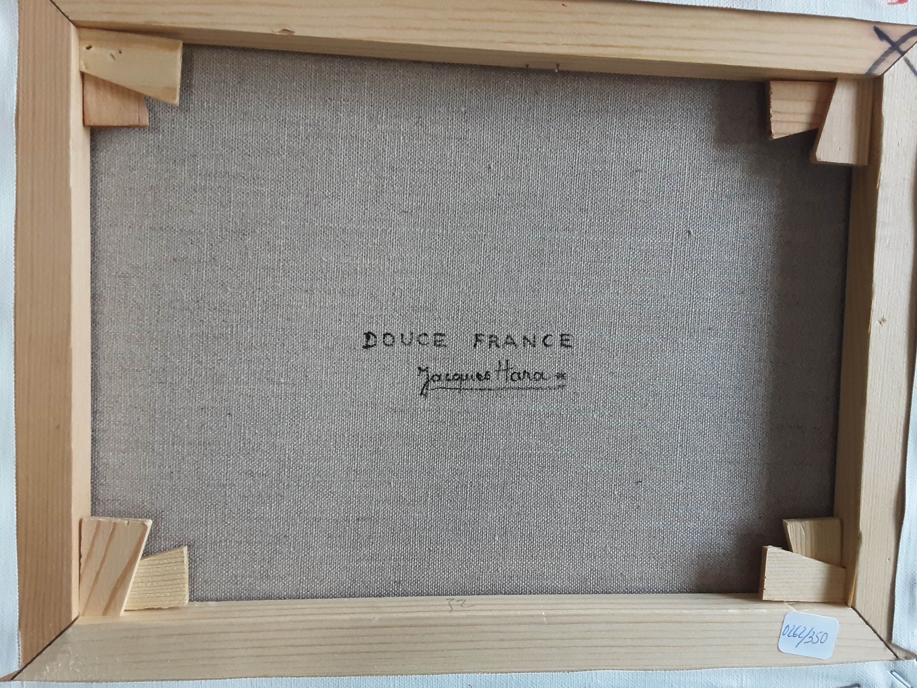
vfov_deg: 48.2
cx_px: 452
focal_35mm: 29
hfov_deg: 61.7
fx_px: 768
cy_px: 353
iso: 160
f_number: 1.9
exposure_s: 1/50
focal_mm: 2.9
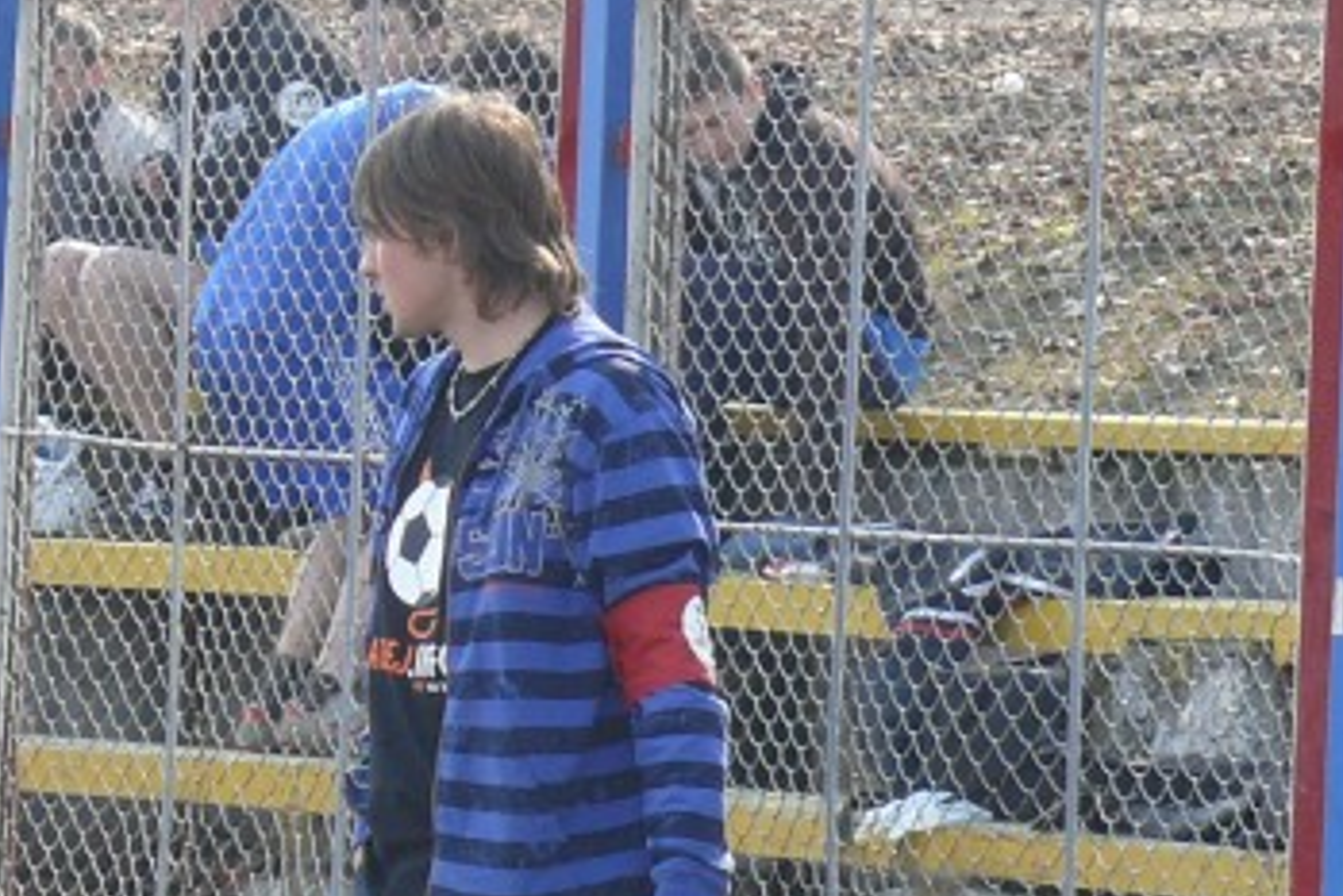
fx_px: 14704
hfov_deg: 5.2
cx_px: 523
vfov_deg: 3.5
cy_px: 663
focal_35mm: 394
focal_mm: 22.5
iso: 100
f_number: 4
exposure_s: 1/250
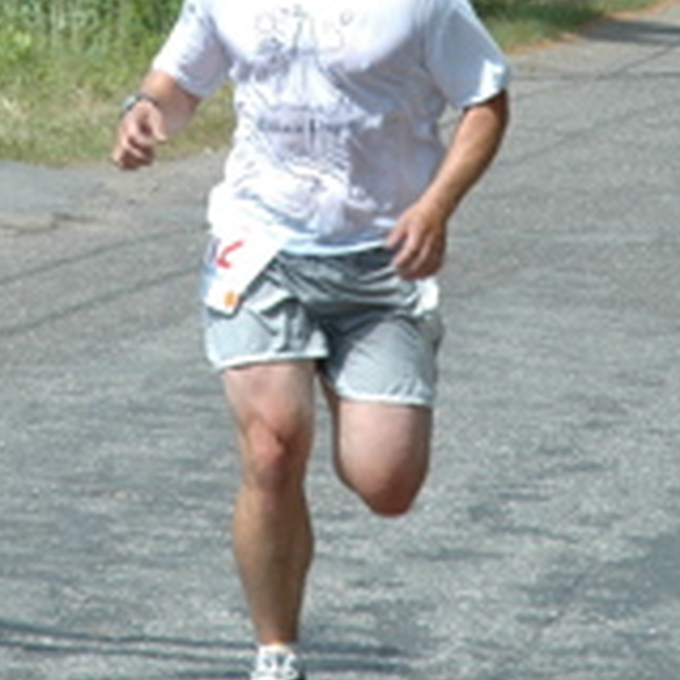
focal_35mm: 357
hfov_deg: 4.9
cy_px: -49
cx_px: 225
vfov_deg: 4.9
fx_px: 7934
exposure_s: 1/250
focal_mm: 70
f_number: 8
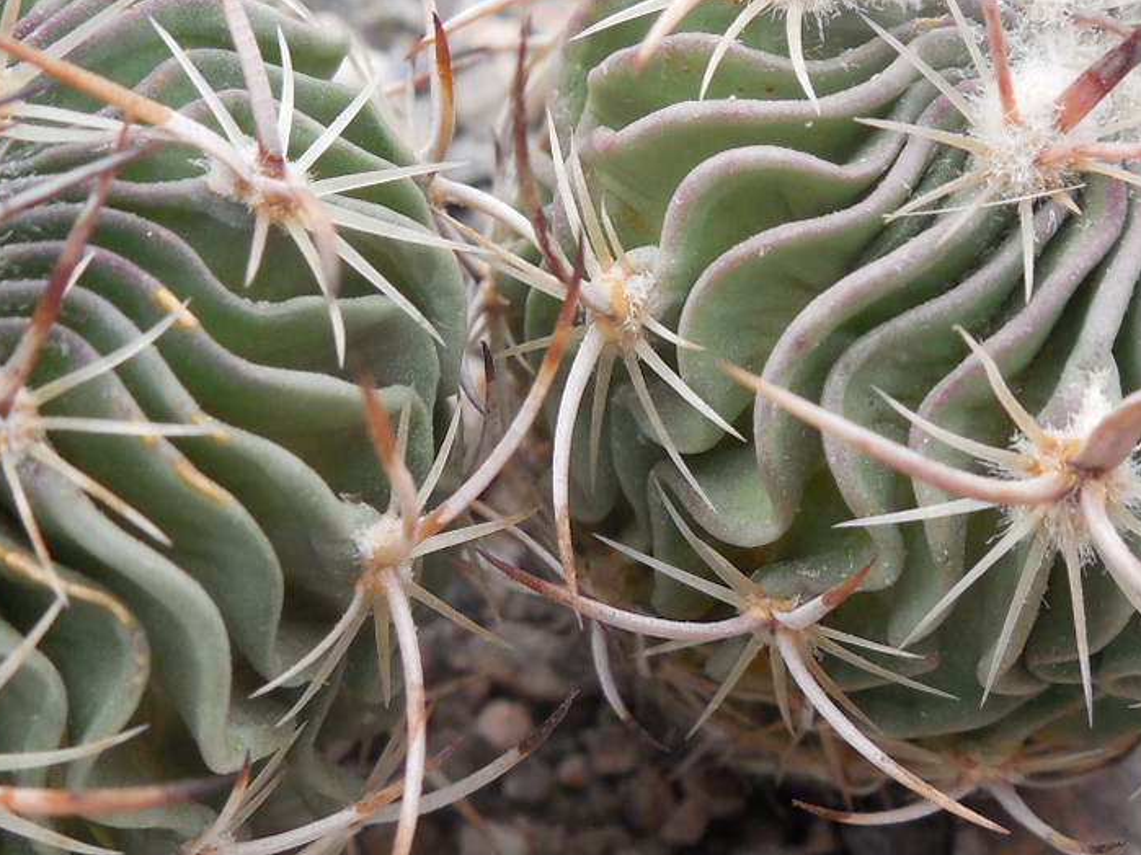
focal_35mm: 71
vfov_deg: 20.7
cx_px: 583
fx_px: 2340
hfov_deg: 27.4
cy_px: 372
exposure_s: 1/60
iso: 125
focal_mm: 5.6
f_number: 3.6
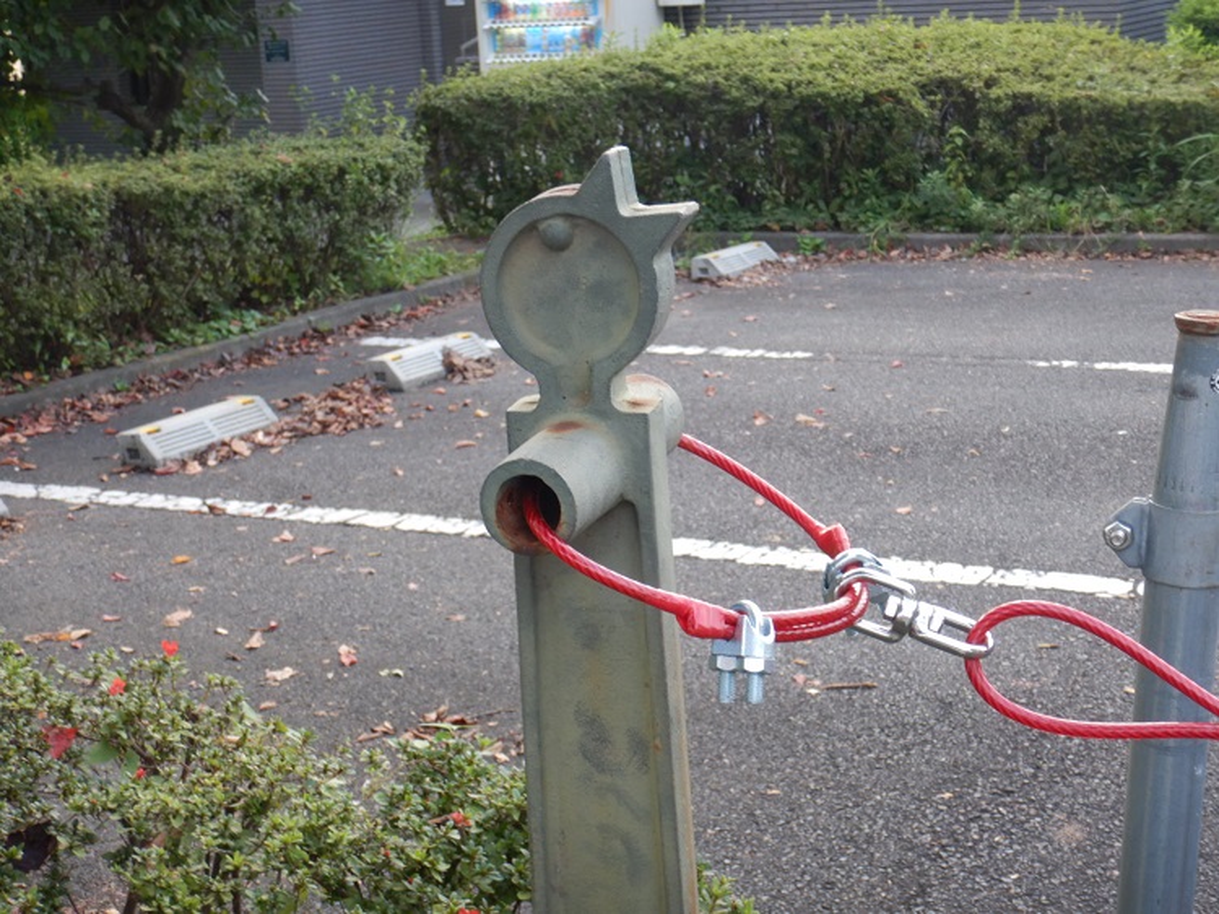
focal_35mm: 56
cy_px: 457
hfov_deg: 34.4
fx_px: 1971
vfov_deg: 26.1
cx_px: 610
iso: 140
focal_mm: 10.1
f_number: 4.4
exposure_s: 1/30
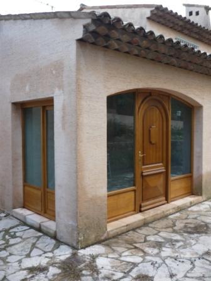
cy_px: 140
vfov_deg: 55.4
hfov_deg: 42.9
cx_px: 106
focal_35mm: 33
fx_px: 268
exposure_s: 1/100
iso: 100
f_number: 2.8
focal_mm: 5.5
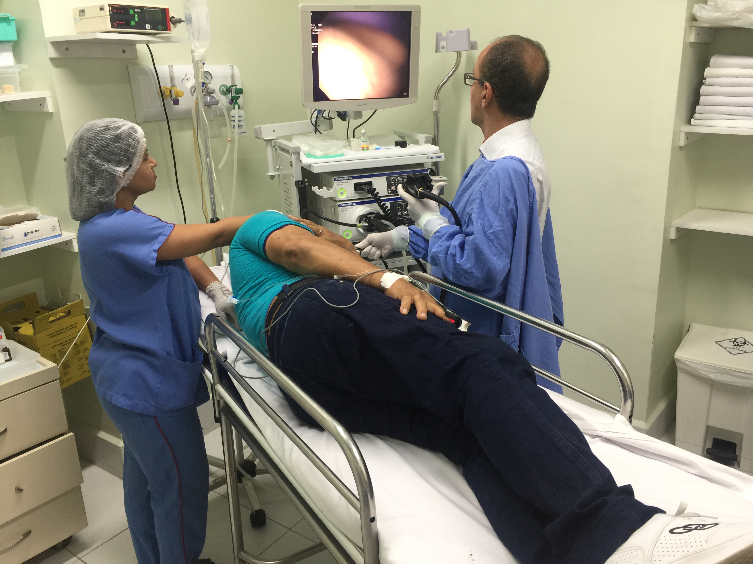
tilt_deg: -17.1
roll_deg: +1.5
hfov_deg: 61.7
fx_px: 631
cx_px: 376
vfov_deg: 48.2
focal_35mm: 29
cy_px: 282
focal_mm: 4.15
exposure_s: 1/15
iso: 32
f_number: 2.2
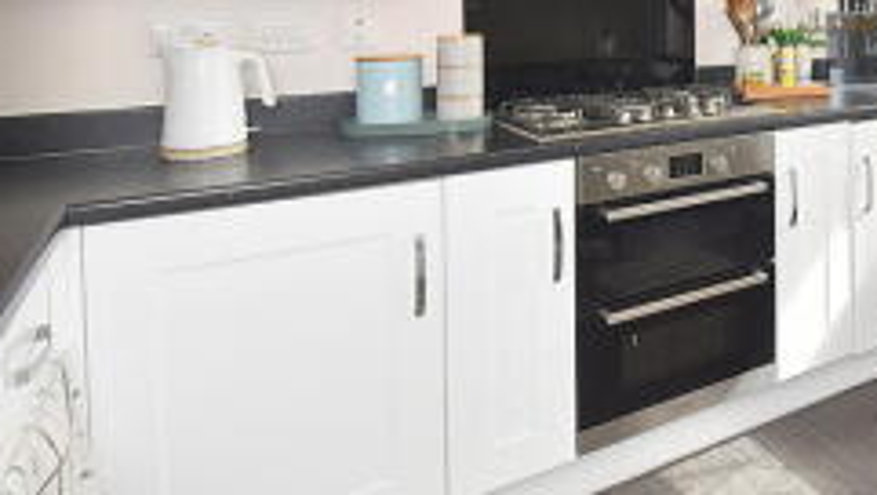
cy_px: -5
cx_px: 750
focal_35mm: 31
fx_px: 721
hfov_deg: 56.1
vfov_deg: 34.3
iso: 250
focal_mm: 10
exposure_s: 1/200
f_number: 5
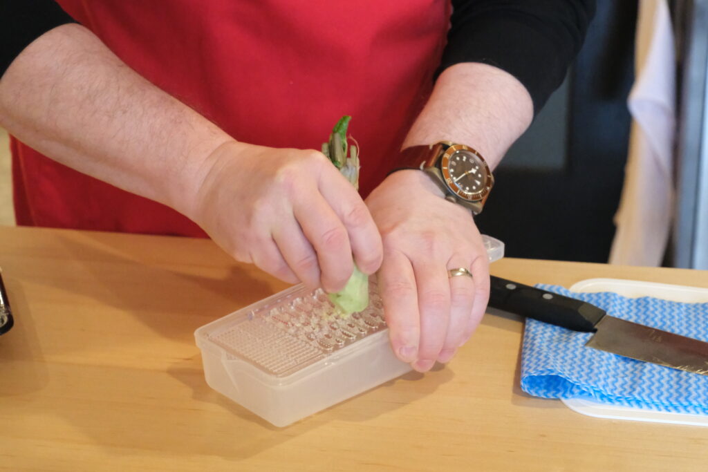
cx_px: 354
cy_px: 236
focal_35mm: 75
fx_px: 1475
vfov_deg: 18.2
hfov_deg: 27.0
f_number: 4.8
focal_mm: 50
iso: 12800
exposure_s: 1/210
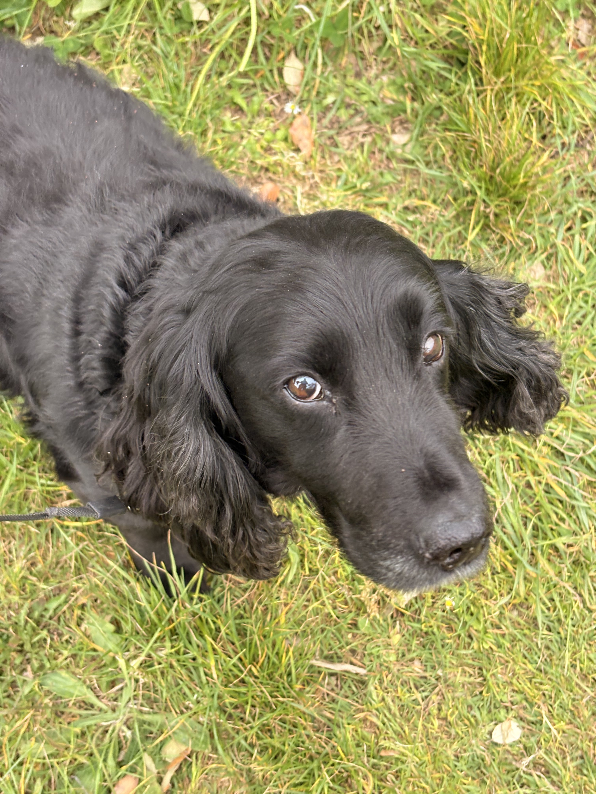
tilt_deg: -63.8
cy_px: 397
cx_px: 298
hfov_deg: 28.0
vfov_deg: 36.8
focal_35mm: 52
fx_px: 1194
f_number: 1.6
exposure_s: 1/106
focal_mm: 5.96
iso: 50
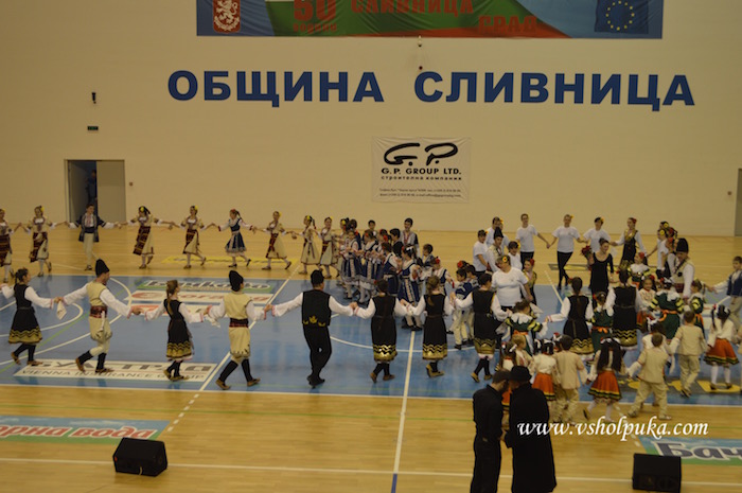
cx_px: 371
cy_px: 246
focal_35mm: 51
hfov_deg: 38.9
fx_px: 1050
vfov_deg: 26.4
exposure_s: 1/100
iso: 400
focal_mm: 34
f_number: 5
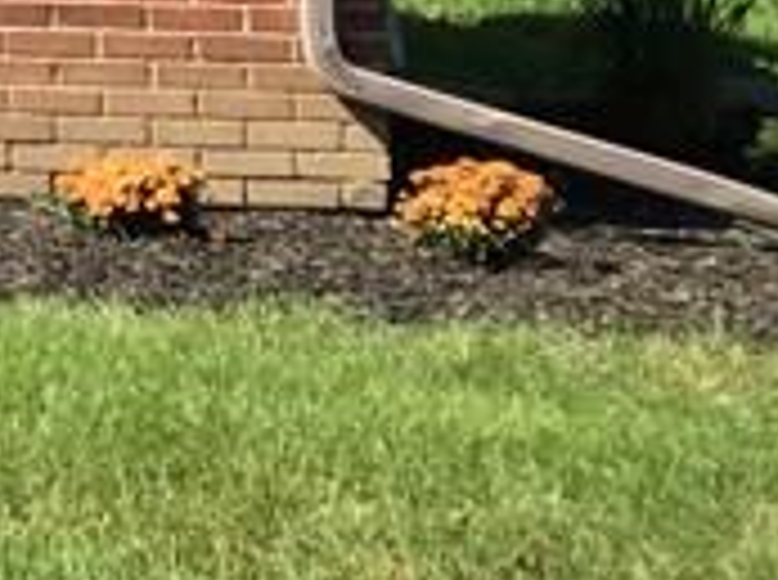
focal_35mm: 172
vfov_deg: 8.2
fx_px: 3858
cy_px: -544
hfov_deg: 9.8
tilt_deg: +6.2
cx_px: -1264
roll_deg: -0.8
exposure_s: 1/739
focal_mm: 4.15
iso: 25
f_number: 2.2
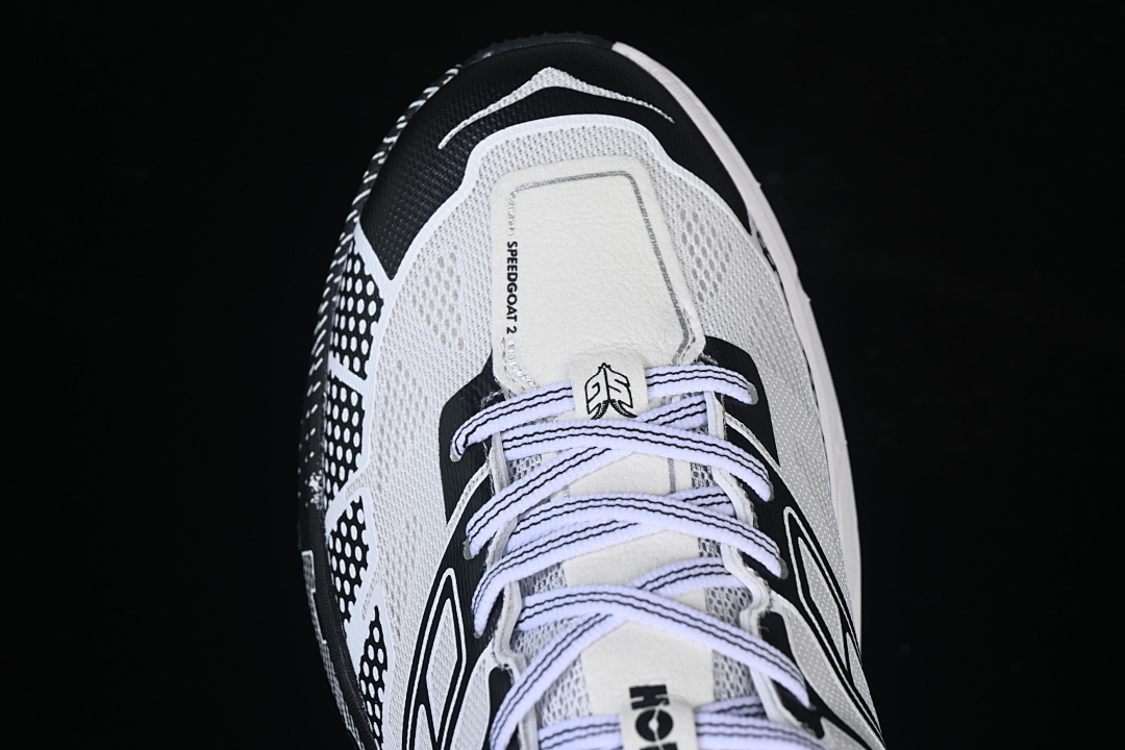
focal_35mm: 75
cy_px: 375
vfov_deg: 18.2
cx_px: 562
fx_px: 2344
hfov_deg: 27.0
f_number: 7.1
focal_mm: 50
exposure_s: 1/80
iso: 160
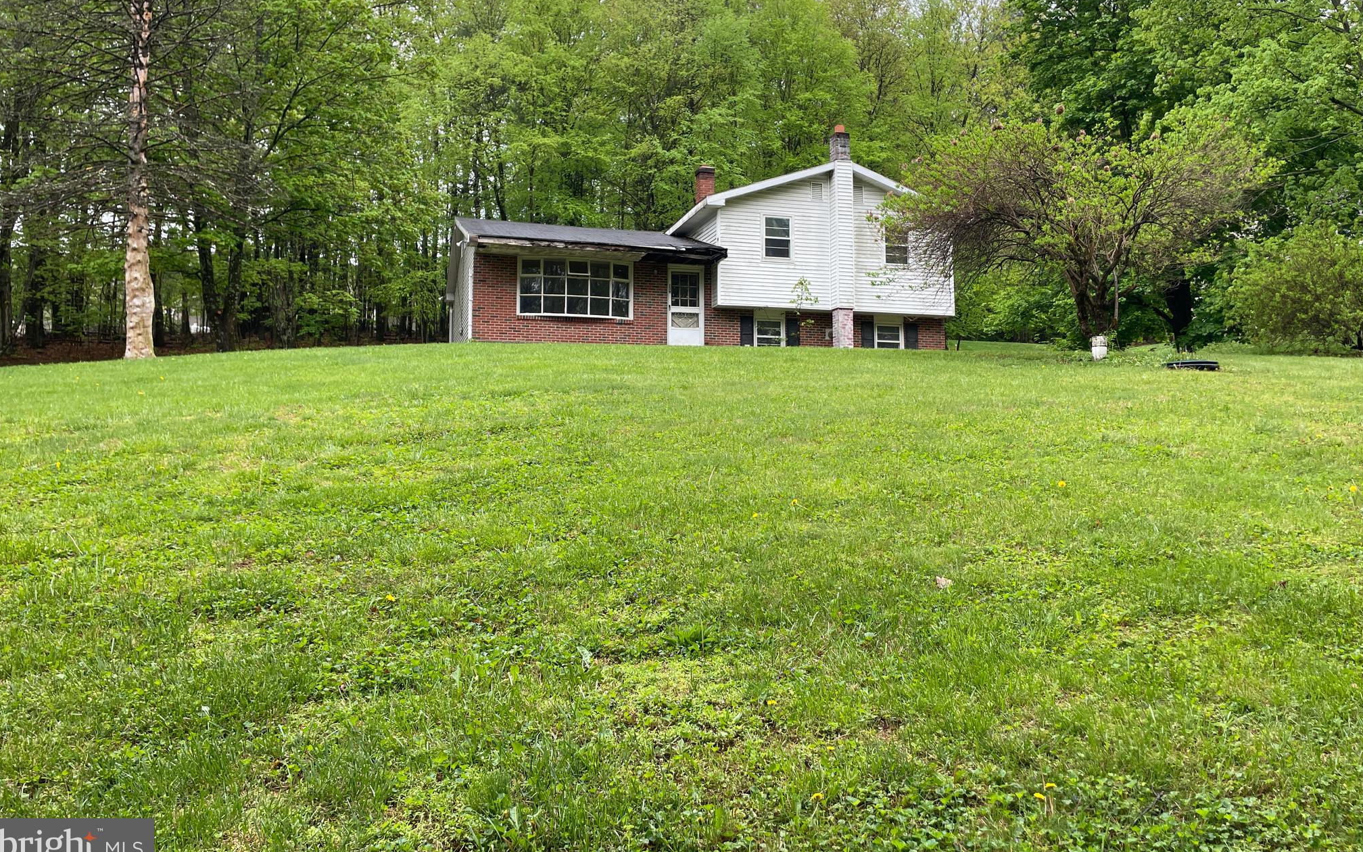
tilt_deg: +4.9
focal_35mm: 28
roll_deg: -1.7
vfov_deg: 44.4
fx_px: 1040
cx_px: 677
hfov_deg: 66.5
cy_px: 354
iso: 32
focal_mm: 4.2
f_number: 1.6
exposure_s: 1/477
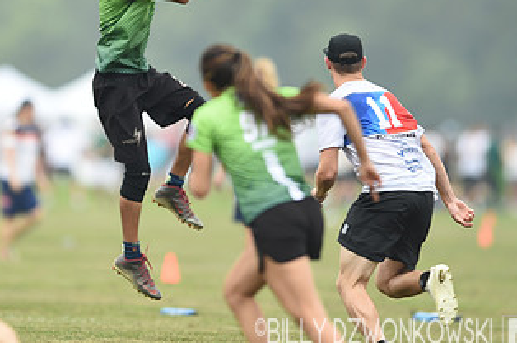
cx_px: 150
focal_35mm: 739
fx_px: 10591
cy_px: 82
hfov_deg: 2.8
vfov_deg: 1.9
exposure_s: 1/1000
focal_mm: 400
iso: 500
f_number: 2.8
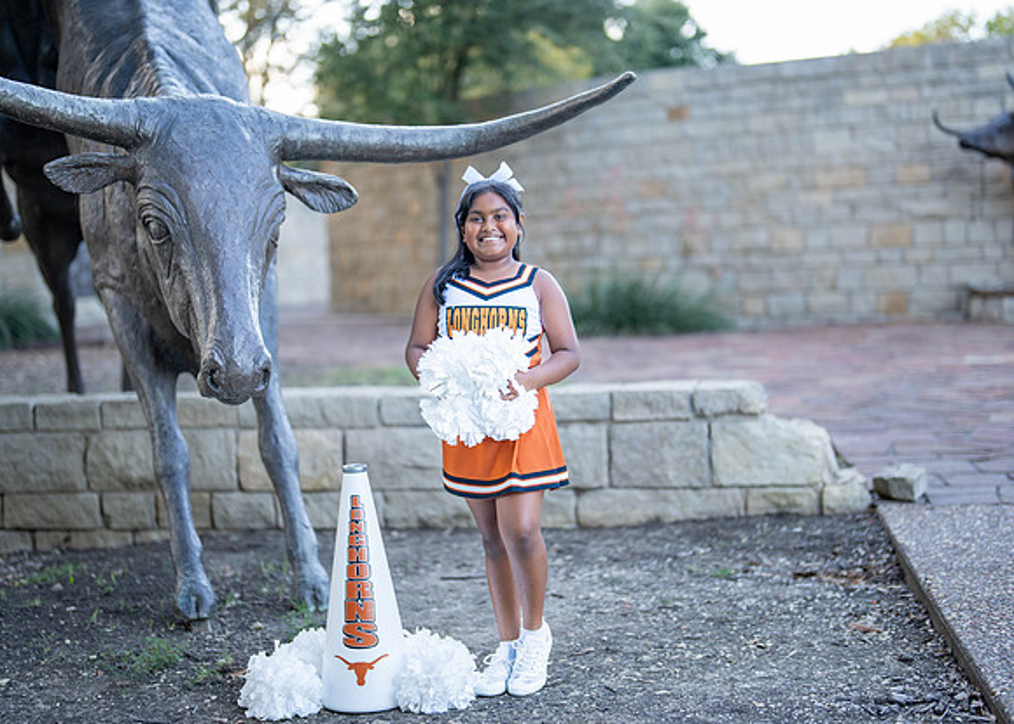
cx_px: 489
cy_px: 359
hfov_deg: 33.5
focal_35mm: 59
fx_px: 1686
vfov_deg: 24.2
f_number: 1.2
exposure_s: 1/1000
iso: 250
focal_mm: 50
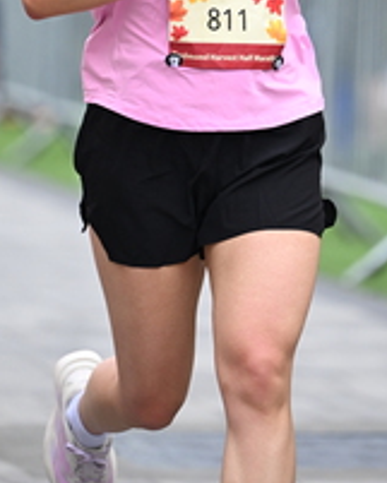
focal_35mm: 423
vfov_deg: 4.6
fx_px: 6052
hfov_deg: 3.7
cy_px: -29
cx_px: 232
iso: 1000
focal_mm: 165
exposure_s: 1/1600
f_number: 2.8
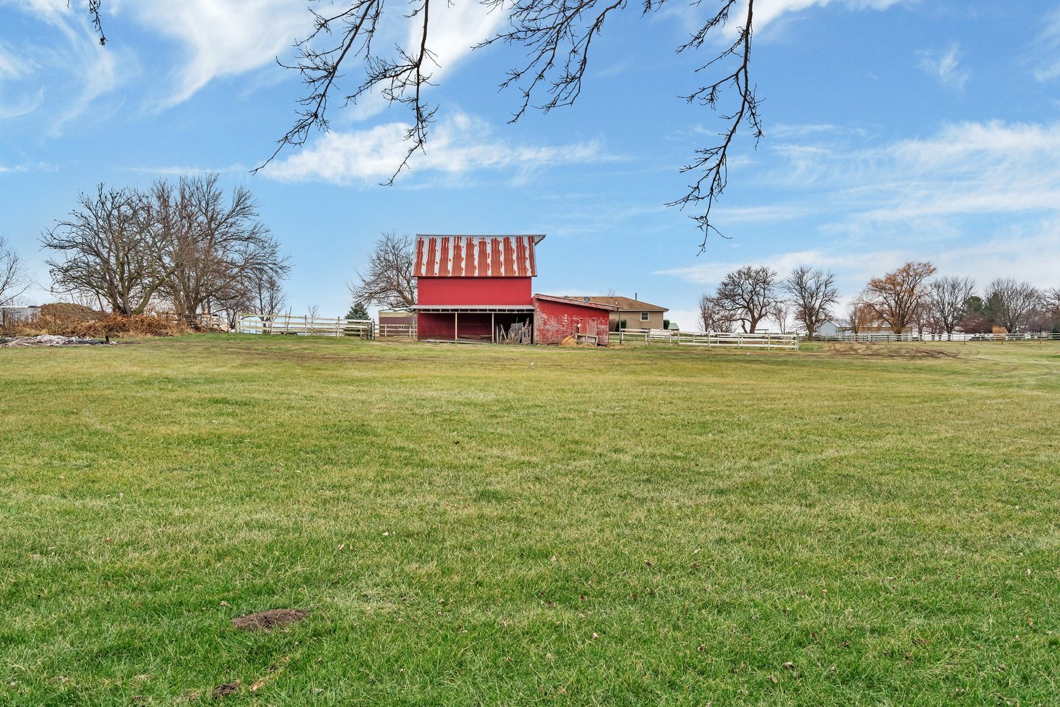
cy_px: 354
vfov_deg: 47.9
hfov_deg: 67.4
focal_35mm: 27
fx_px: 795
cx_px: 530
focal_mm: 27
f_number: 9
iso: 640
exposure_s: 1/200
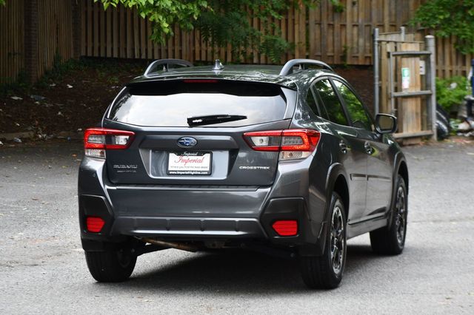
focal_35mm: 129
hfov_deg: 15.9
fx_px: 1698
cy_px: 158
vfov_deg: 10.6
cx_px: 237
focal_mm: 86
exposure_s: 1/250
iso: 360
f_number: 5.6
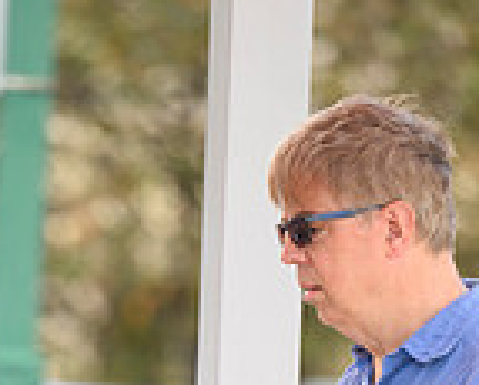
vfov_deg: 2.8
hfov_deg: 3.4
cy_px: 589
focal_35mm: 560
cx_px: 79
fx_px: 7955
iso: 800
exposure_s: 1/2000
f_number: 2.8
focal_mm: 190
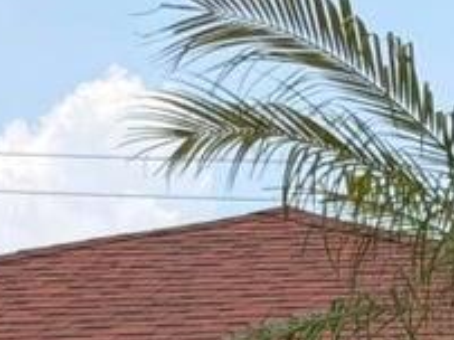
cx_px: 348
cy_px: 796
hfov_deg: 6.1
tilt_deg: +1.2
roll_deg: -0.3
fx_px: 4234
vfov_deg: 4.5
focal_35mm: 323
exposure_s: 1/3534
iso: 64
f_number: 1.78
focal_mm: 6.76
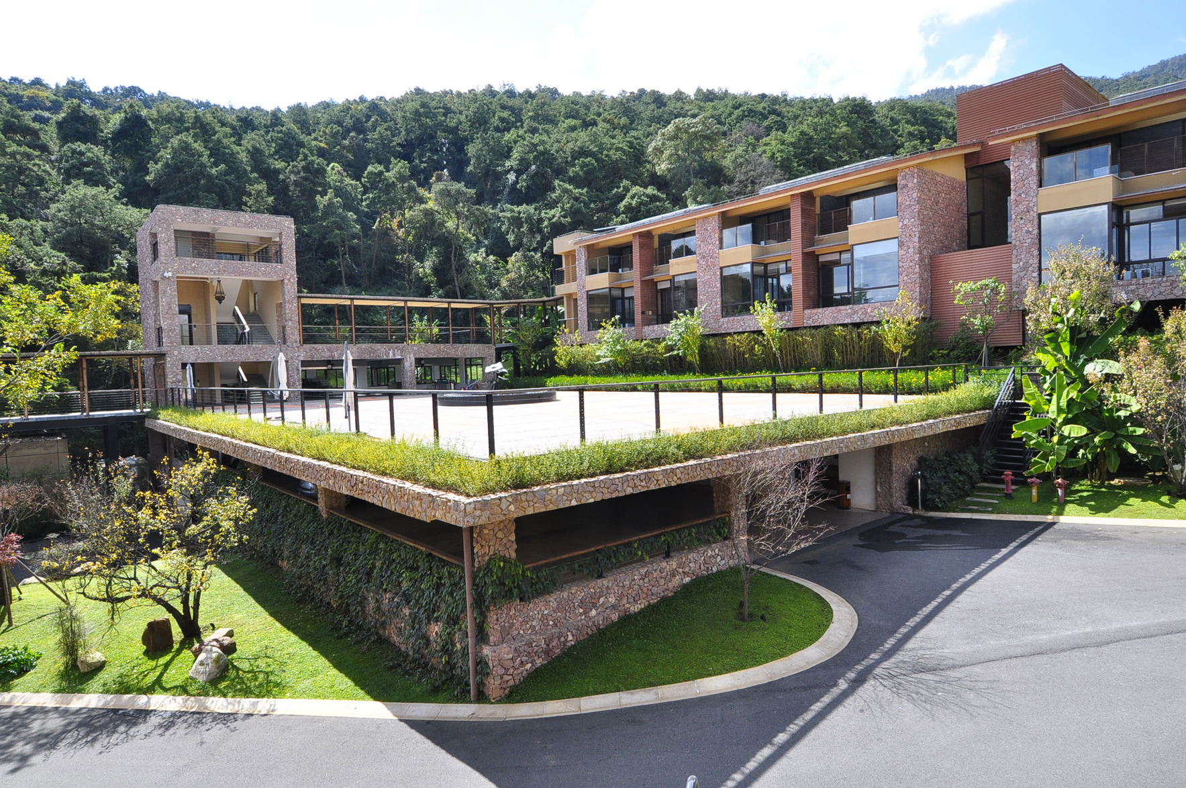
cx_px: 593
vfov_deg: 59.4
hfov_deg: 81.3
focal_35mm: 21
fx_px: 691
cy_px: 394
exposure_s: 1/200
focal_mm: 14
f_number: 10
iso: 400
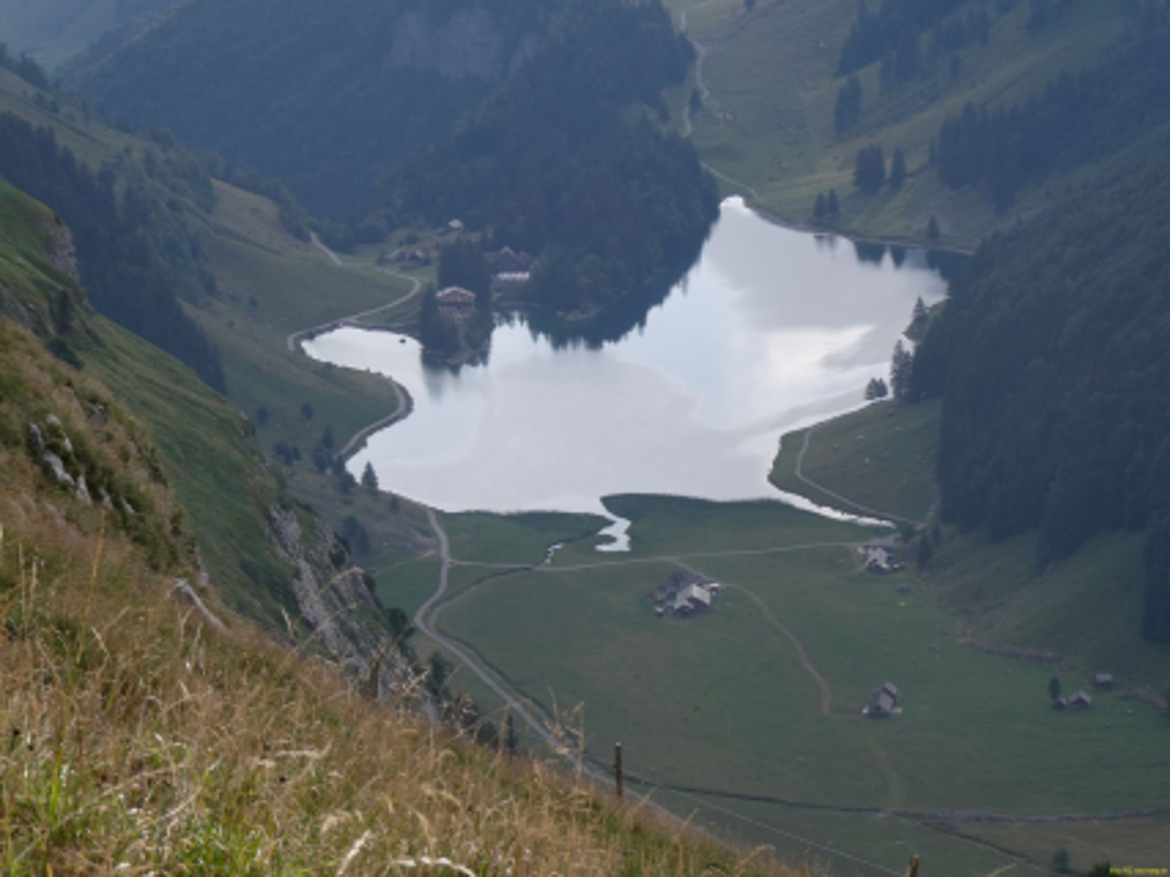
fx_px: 4832
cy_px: 438
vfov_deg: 10.4
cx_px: 585
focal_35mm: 143
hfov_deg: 13.8
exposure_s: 1/320
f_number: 5.4
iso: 80
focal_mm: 25.6
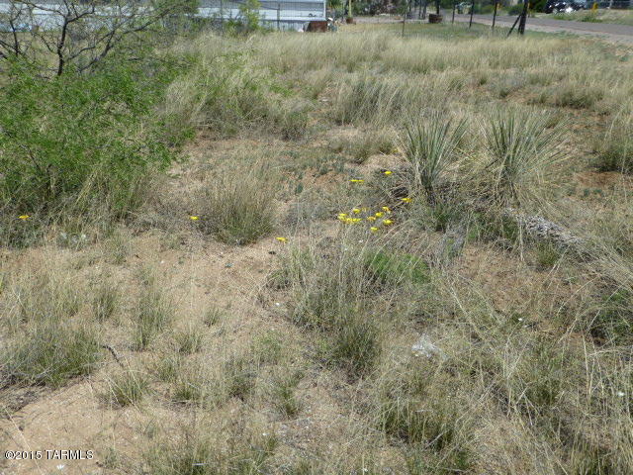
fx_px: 549
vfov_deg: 46.8
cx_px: 316
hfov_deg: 60.0
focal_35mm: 30
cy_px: 238
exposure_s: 1/1000
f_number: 4
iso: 100
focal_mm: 5.4
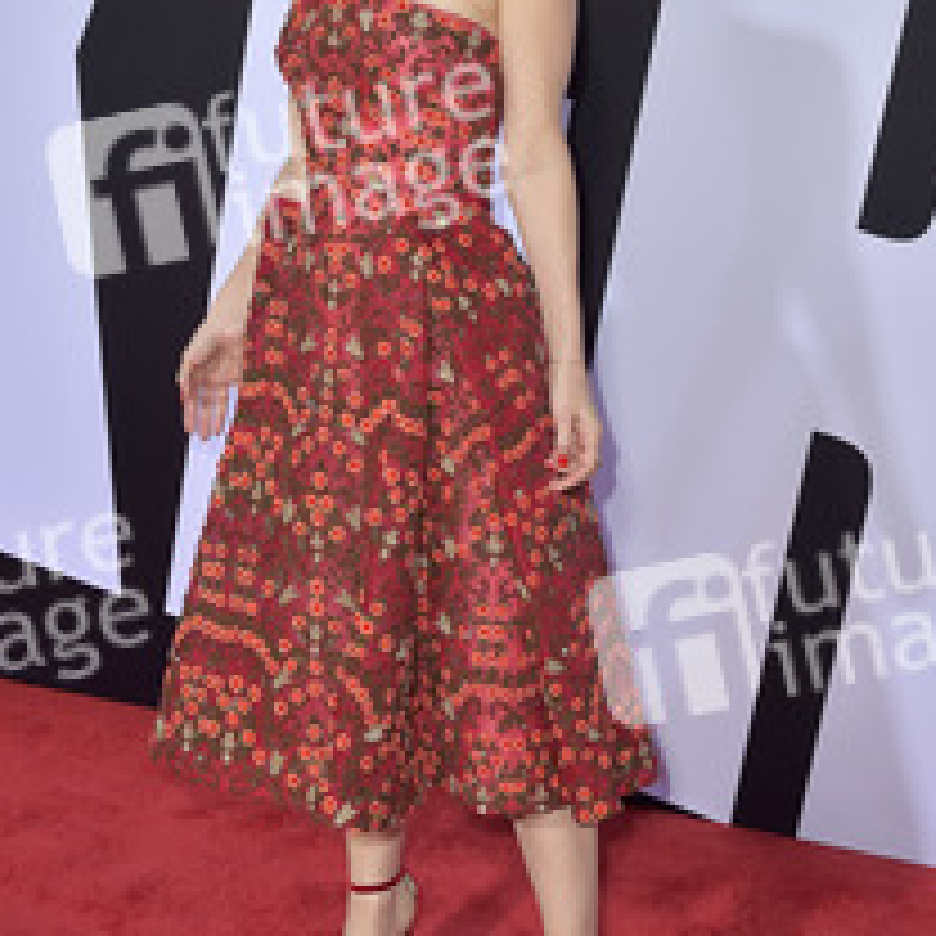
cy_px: 396
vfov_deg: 27.7
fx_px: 1897
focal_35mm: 62
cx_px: 412
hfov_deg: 27.7
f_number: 6.3
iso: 320
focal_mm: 38
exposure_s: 1/250
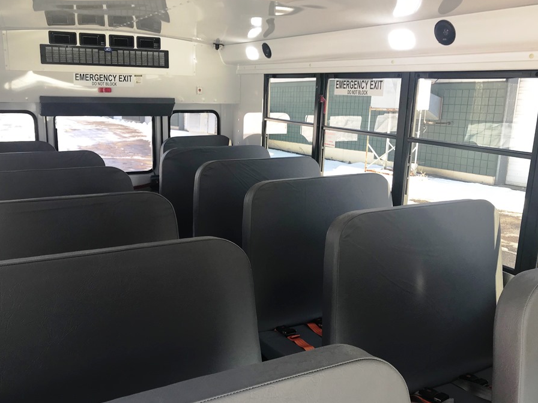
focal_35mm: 32
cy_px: 202
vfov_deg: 44.2
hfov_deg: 56.7
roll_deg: -1.8
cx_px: 246
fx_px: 497
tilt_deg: -9.2
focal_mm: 3.99
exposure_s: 1/90
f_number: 1.8
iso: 25
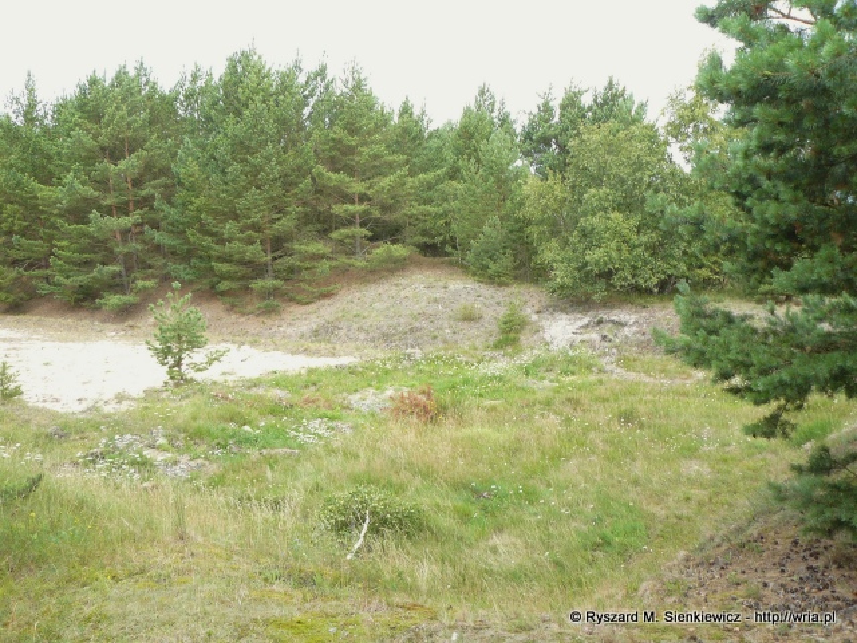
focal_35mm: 36
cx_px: 428
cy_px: 322
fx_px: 891
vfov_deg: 39.7
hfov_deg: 51.4
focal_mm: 6
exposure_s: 1/100
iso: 100
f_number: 4
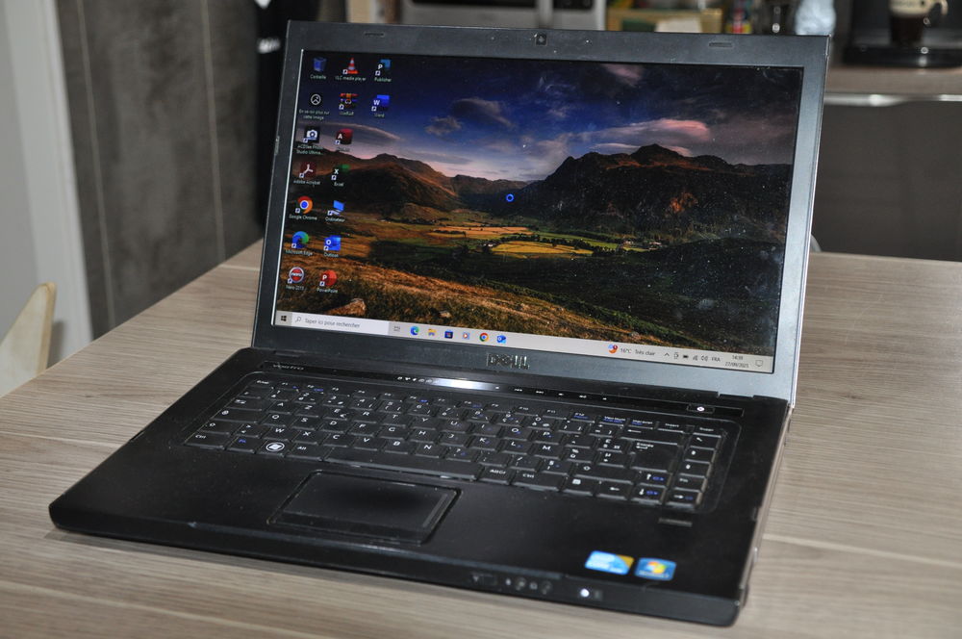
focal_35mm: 57
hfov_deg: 35.1
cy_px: 320
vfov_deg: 23.7
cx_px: 481
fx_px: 1521
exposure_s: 1/60
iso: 800
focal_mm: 38
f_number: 4.5
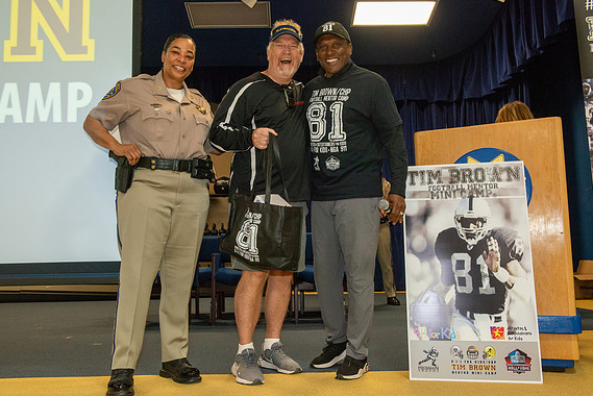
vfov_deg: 40.0
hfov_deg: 57.2
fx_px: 544
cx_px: 296
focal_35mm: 33
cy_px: 199
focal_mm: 32
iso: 4000
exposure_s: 1/60
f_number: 5.6
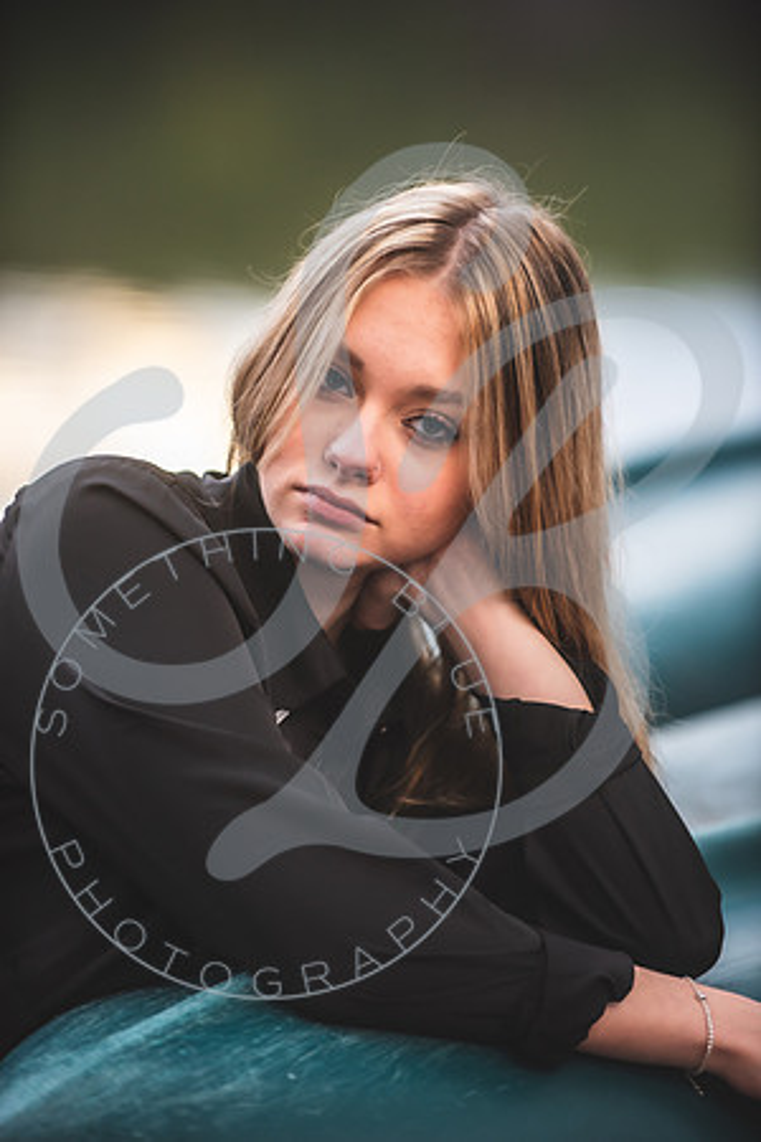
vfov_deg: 10.3
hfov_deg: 6.9
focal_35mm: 200
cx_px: 380
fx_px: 6341
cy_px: 571
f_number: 2.8
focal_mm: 200
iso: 400
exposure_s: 1/400
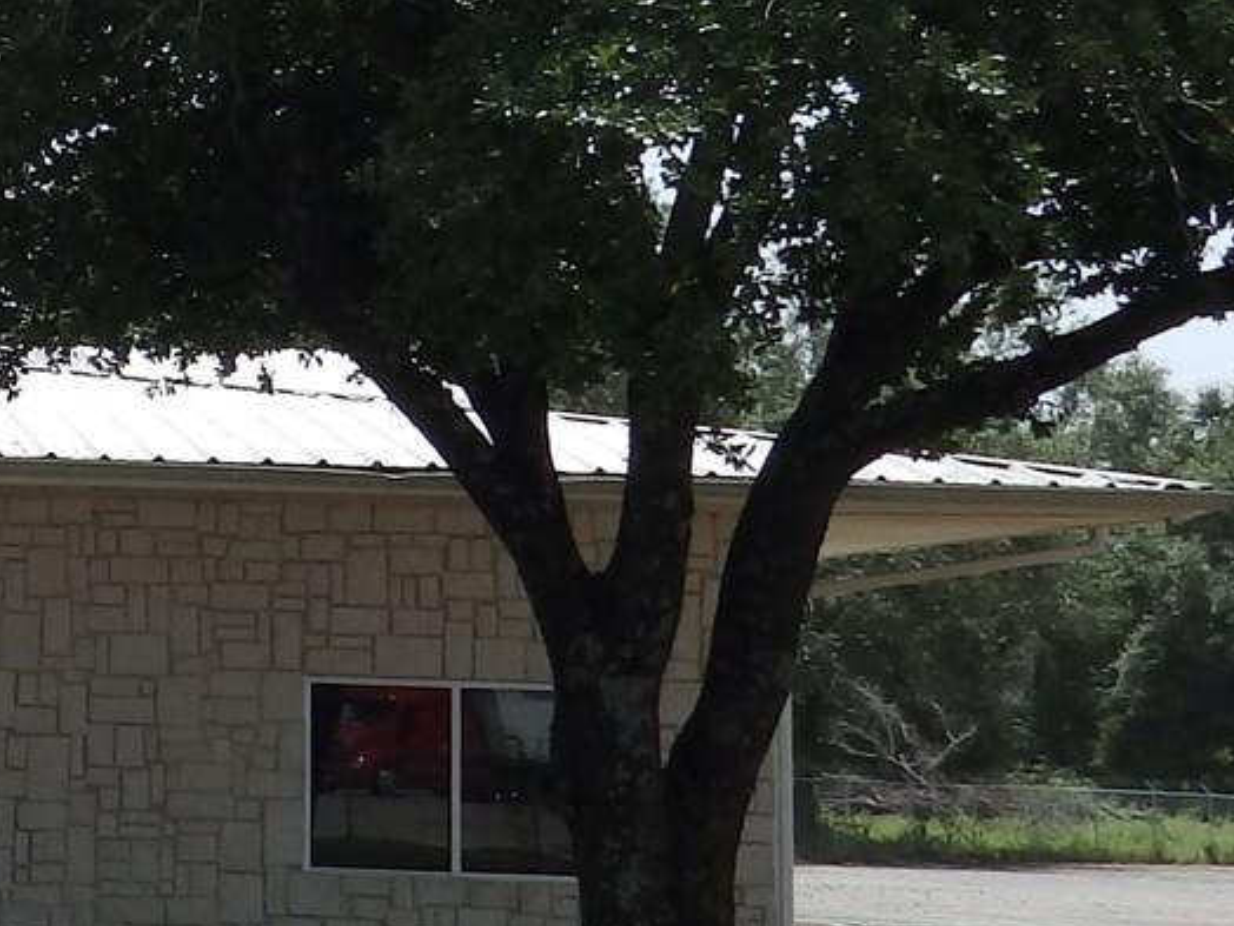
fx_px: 4456
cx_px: -754
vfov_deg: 11.8
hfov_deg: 14.4
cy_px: 335
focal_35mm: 125
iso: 80
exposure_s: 1/400
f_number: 4.5
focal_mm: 5.7
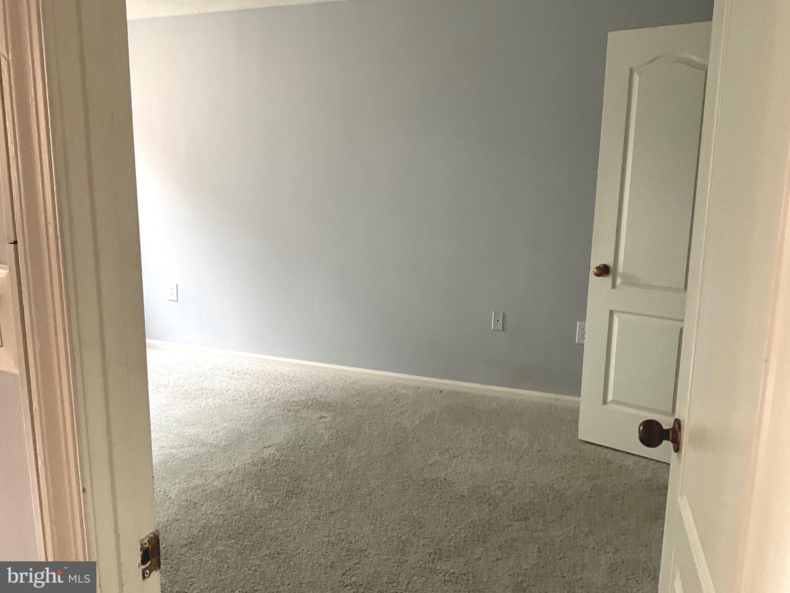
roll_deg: -0.8
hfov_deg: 61.7
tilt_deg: -10.4
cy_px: 296
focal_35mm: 29
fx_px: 662
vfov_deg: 48.2
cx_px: 395
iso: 160
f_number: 1.8
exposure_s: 1/60
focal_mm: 3
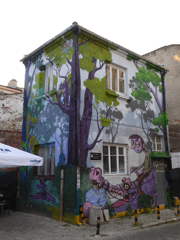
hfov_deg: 39.7
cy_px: 120
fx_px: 250
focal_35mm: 36
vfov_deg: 51.4
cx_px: 90
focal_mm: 6.3
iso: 100
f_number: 3.7
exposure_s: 1/60
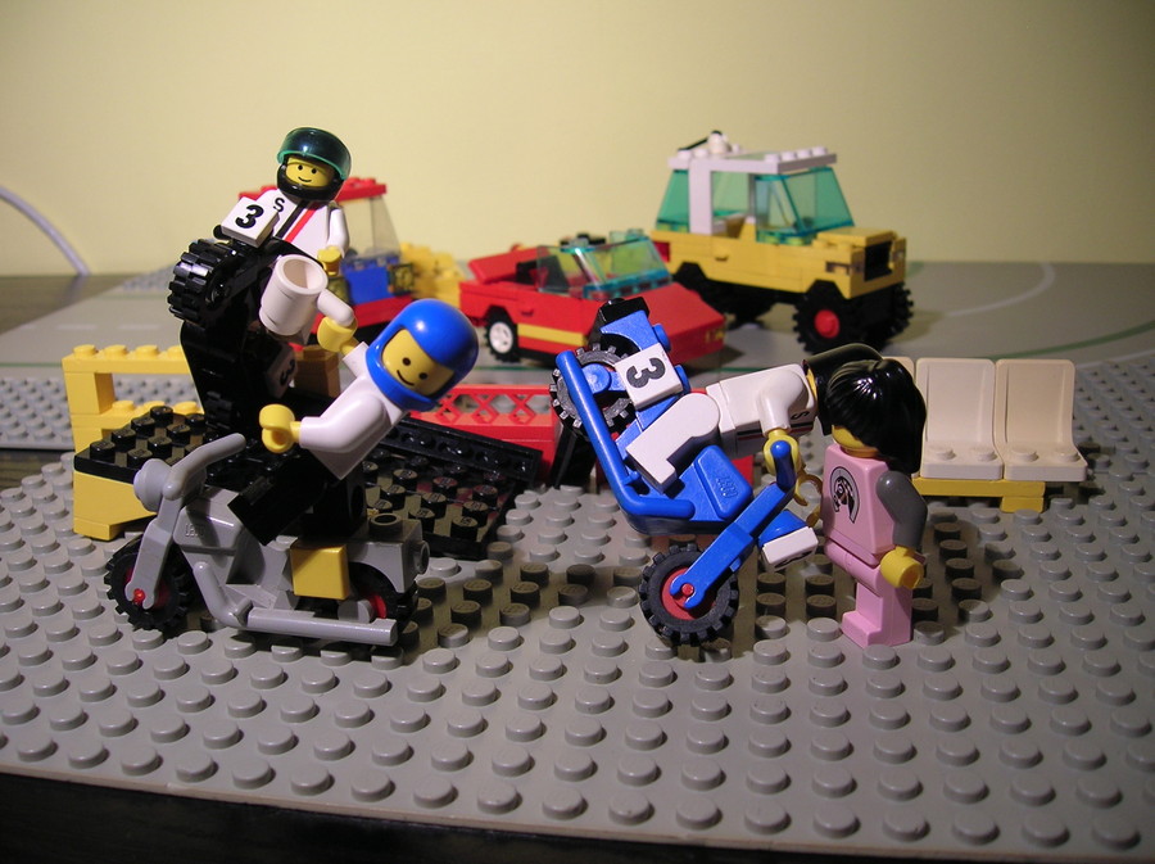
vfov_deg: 41.7
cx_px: 578
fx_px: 1133
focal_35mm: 34
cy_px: 432
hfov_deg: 54.0
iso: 50
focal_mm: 5.7
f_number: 2.9
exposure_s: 1/15.8
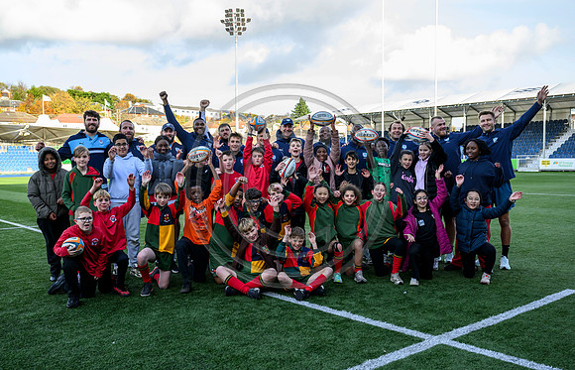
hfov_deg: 54.0
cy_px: 199
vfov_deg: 36.2
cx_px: 276
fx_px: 565
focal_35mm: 36
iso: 1000
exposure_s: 1/1000
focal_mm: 34
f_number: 5
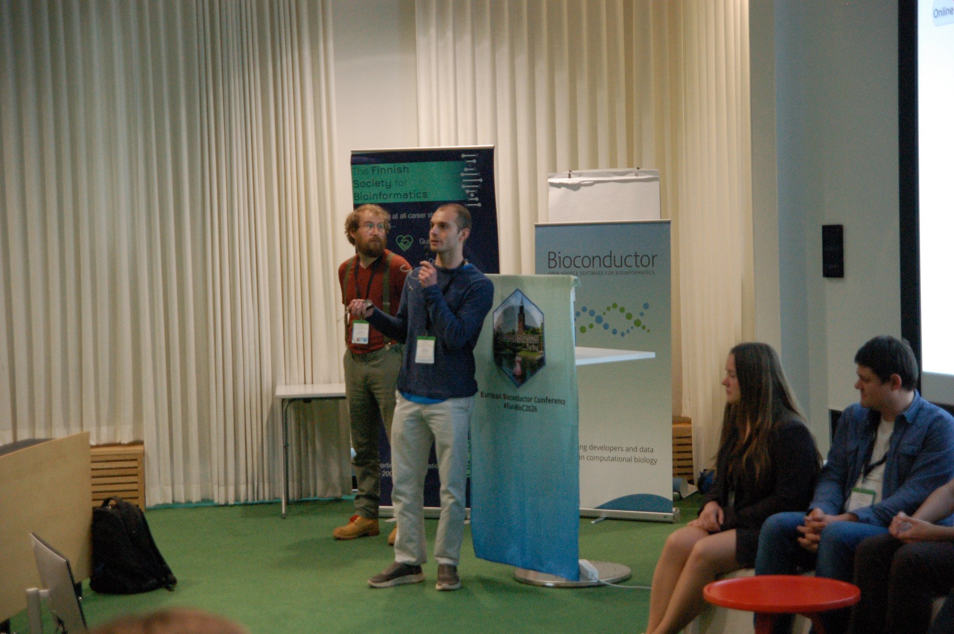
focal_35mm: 75
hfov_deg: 27.0
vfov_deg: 18.2
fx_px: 1986
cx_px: 477
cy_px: 317
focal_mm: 50
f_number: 2.8
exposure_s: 1/125
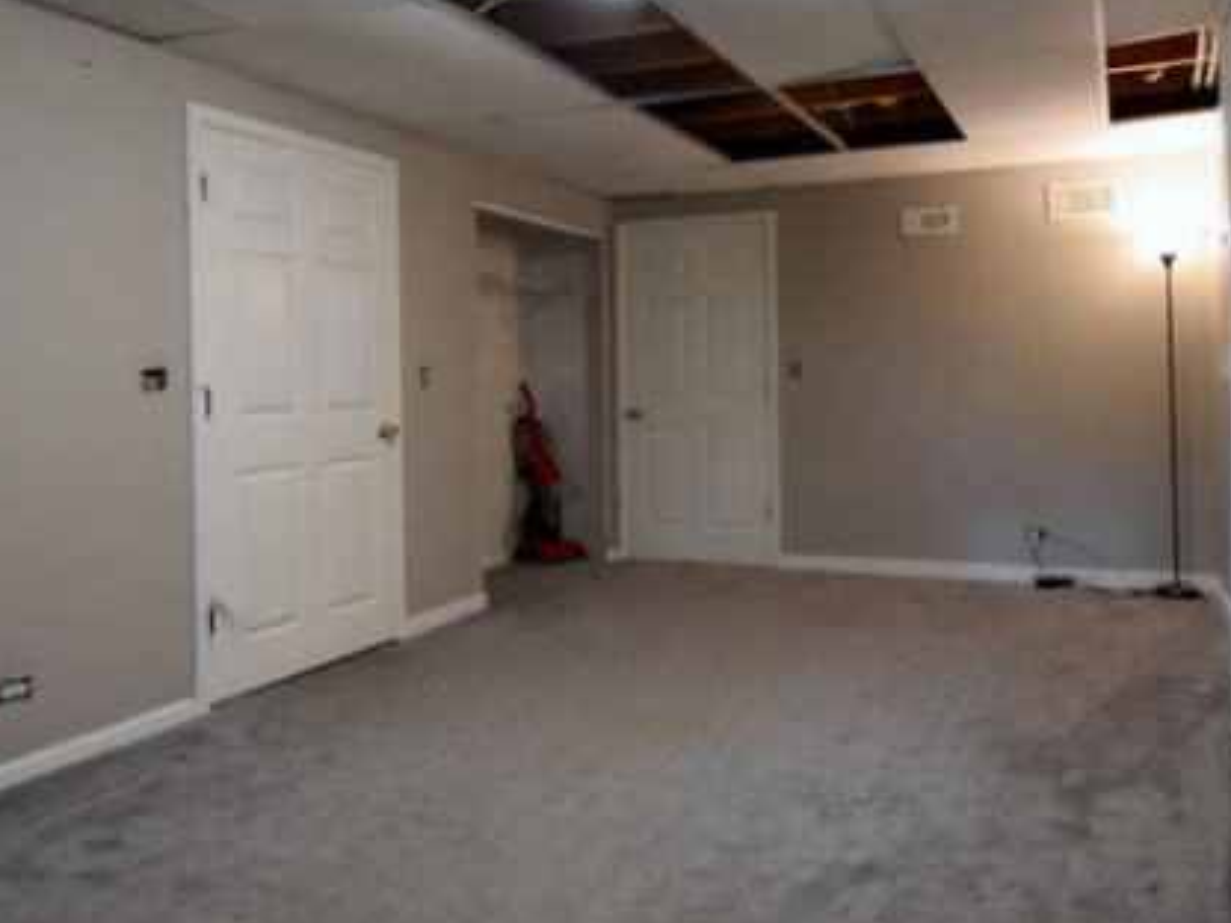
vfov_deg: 52.7
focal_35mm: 26
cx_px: 750
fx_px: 925
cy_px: 373
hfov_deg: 66.5
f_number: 3.5
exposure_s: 1/60
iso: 1000
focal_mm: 10
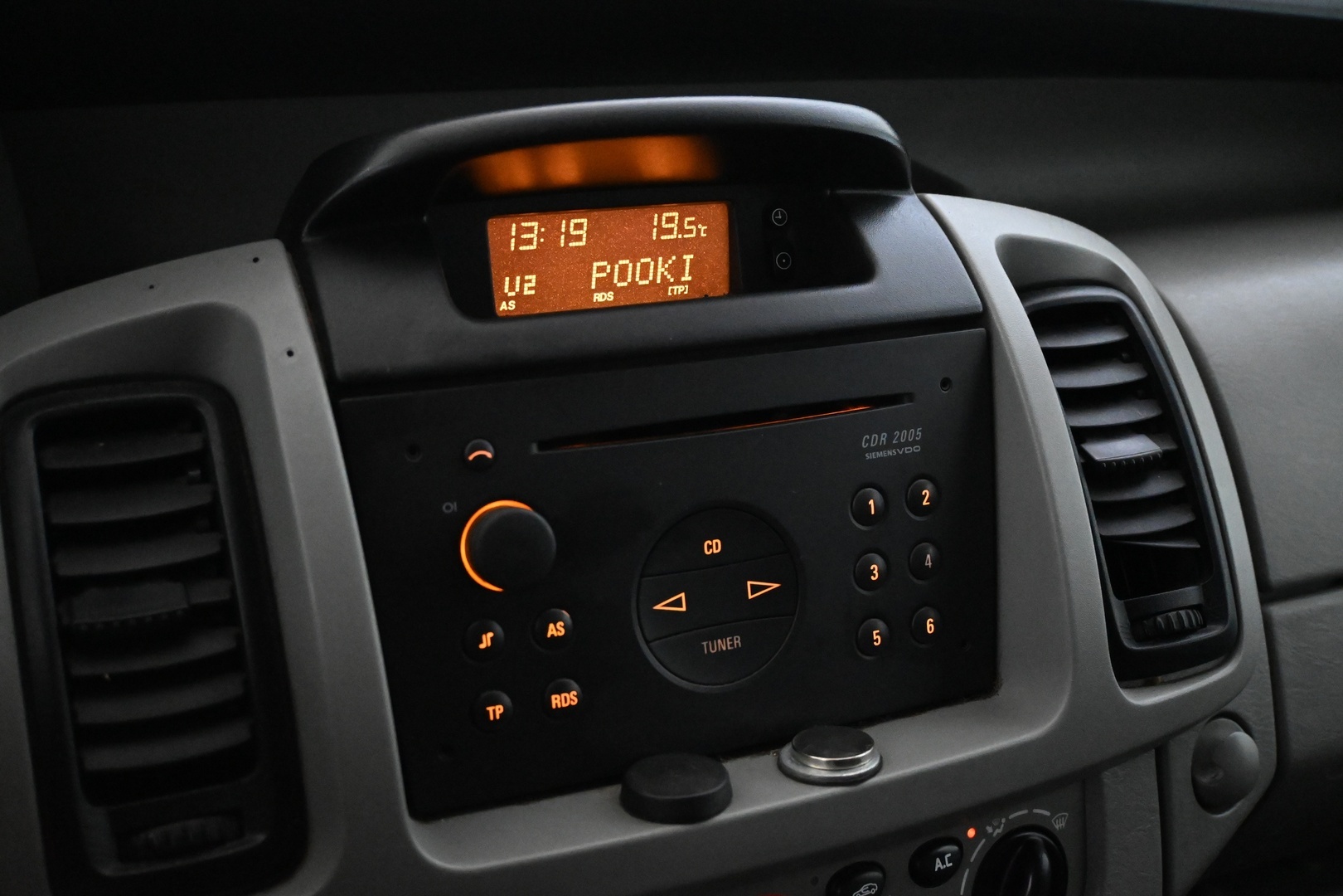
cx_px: 672
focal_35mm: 40
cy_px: 448
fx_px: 1483
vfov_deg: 33.6
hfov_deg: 48.7
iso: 8000
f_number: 4.5
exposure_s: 1/40
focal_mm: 26.5
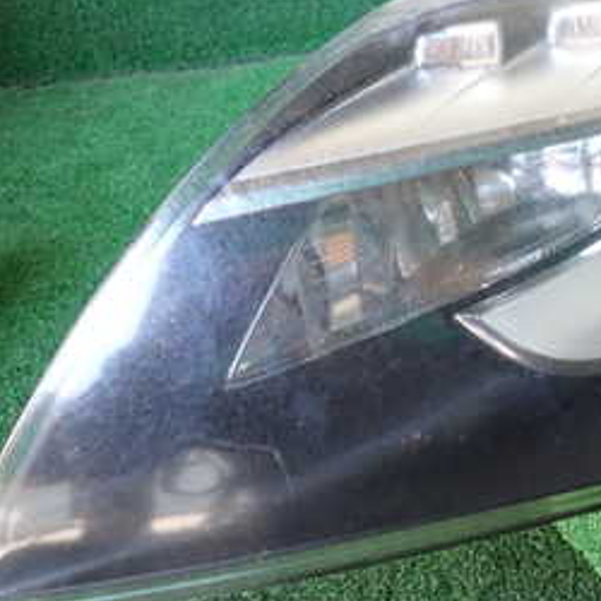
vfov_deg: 32.2
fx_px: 1041
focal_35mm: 53
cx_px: 603
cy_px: 264
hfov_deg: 30.0
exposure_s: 1/80
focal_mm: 4.5
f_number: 2
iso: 200
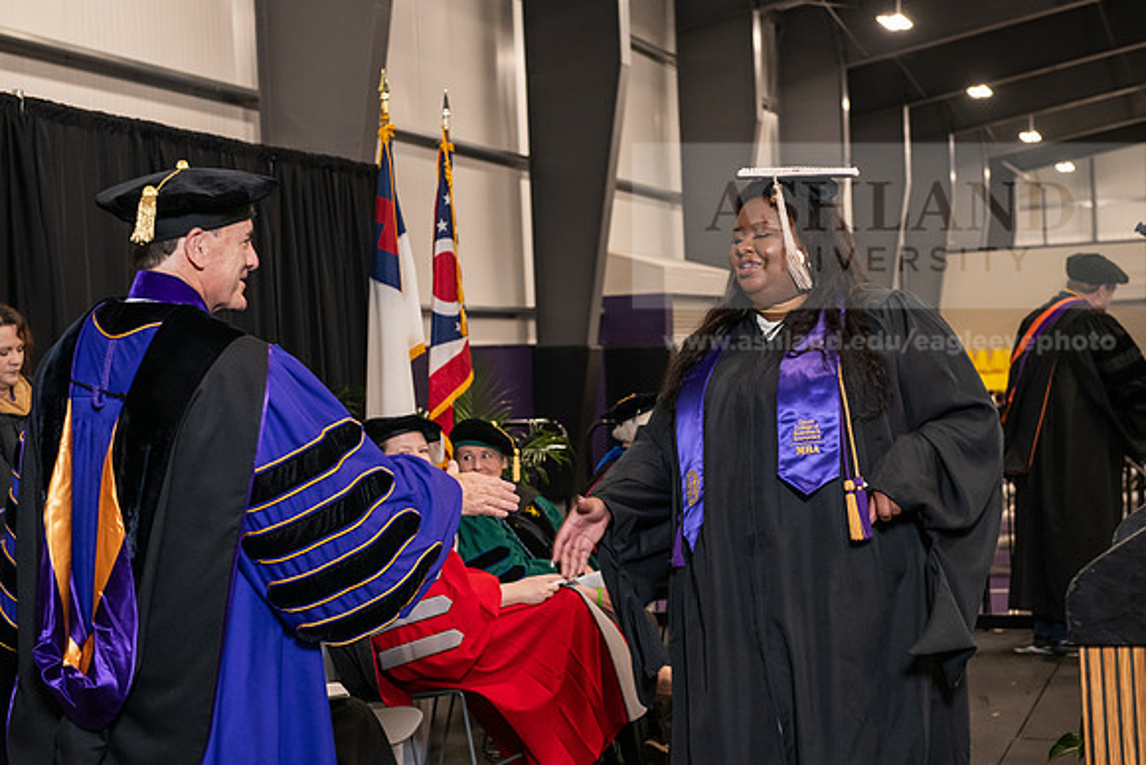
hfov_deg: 33.4
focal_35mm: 60
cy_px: 382
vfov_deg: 22.6
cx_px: 573
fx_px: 1910
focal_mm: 60
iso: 2000
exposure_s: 1/125
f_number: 5
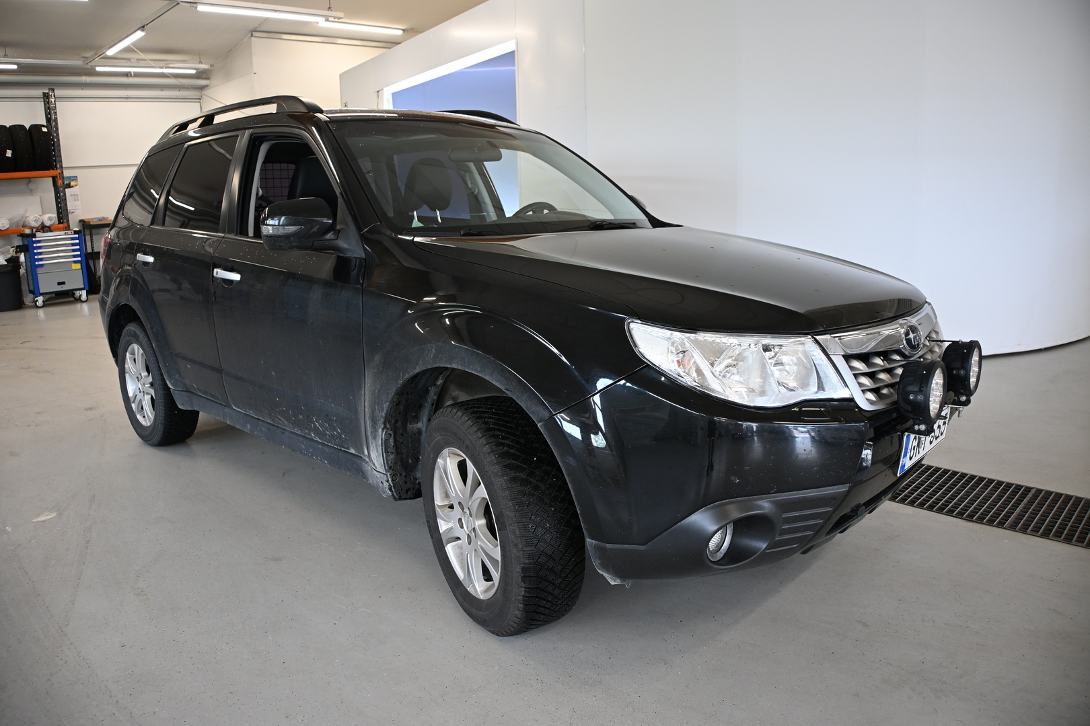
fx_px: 1385
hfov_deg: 43.0
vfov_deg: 29.4
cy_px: 363
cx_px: 545
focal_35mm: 46
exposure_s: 1/125
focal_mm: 30.5
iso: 450
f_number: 4.8
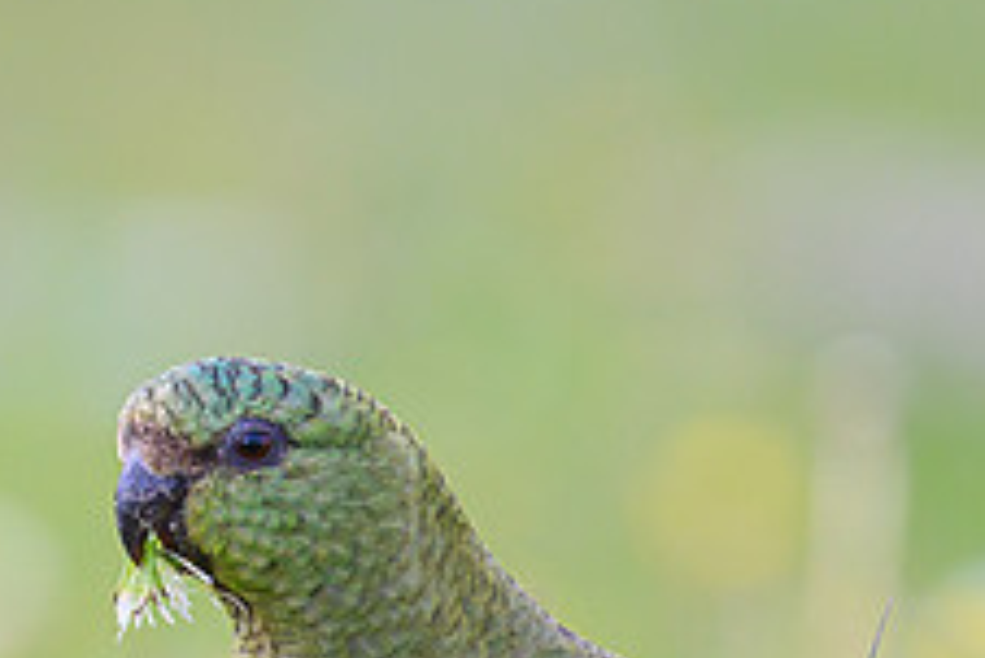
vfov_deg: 0.7
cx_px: 290
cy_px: 551
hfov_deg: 1.1
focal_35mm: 1854
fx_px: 50758
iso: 800
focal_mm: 560
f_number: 4
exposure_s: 1/800
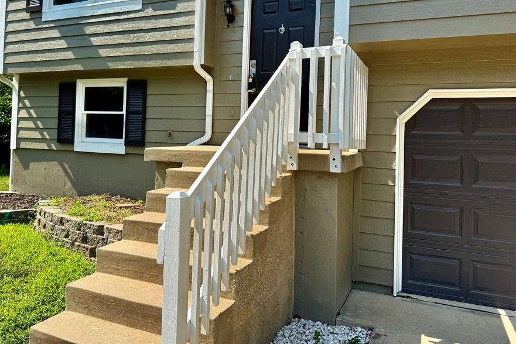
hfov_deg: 63.4
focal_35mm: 29
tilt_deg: +1.3
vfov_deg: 44.7
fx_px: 416
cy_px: 130
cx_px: 228
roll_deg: -1.6
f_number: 1.78
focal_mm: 6.76
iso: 80
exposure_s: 1/2445
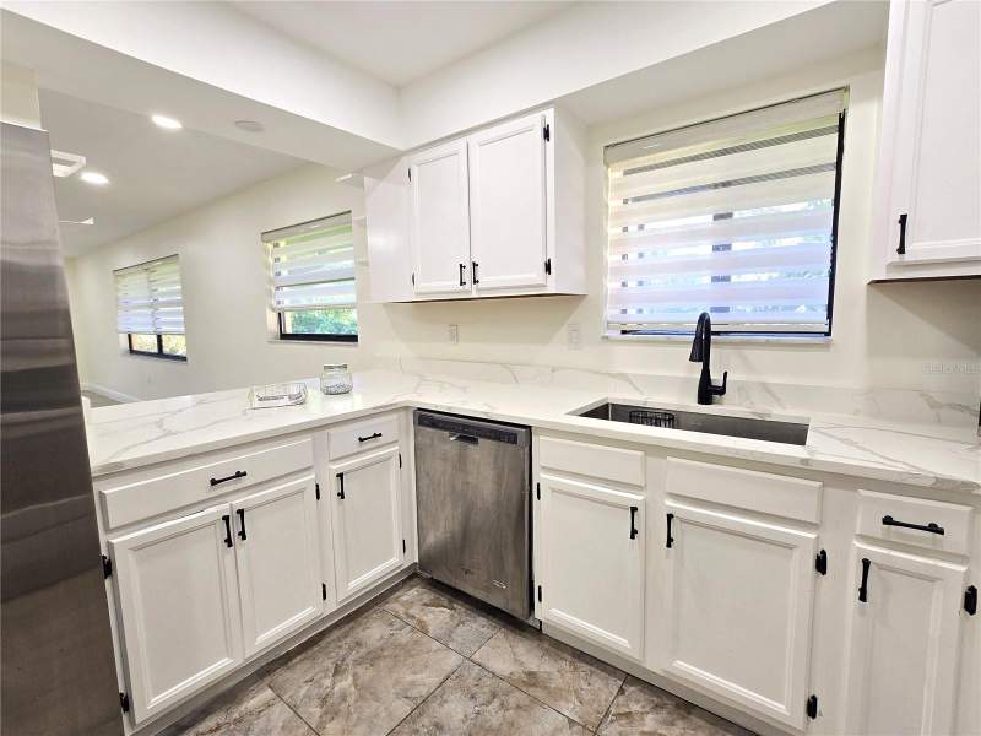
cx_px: 490
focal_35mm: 13
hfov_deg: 106.2
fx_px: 368
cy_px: 368
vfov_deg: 89.9
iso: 100
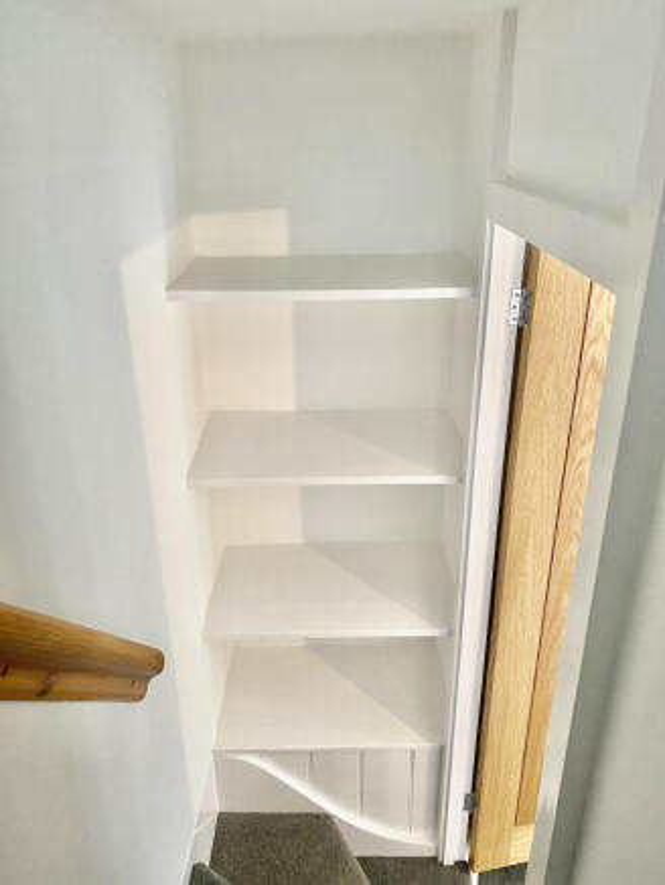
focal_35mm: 26
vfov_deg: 67.3
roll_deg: +1.0
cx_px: 332
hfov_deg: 53.1
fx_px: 666
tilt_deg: -25.3
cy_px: 442
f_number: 1.8
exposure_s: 1/50
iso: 200
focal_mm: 4.25
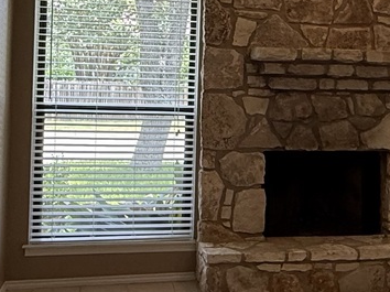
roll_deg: -1.6
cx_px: 251
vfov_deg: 25.3
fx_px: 642
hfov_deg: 33.6
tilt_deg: +1.1
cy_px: 74
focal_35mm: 57
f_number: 2.2
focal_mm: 2.22
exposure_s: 1/120
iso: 80
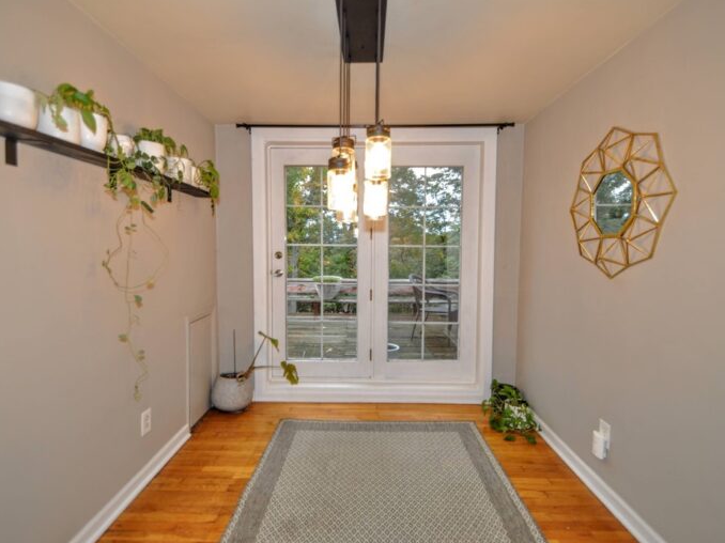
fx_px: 356
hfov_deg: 91.0
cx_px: 357
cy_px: 262
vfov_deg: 74.7
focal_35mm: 17
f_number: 4.5
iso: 320
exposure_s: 1/60
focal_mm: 10
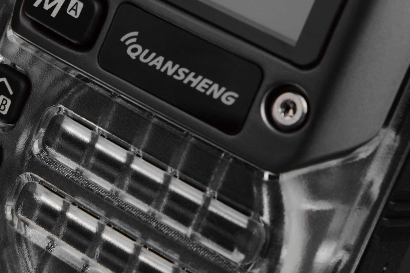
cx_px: 169
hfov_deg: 12.9
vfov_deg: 8.6
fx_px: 1811
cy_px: 45
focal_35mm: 159
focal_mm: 85
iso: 100
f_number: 22
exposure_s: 1/125
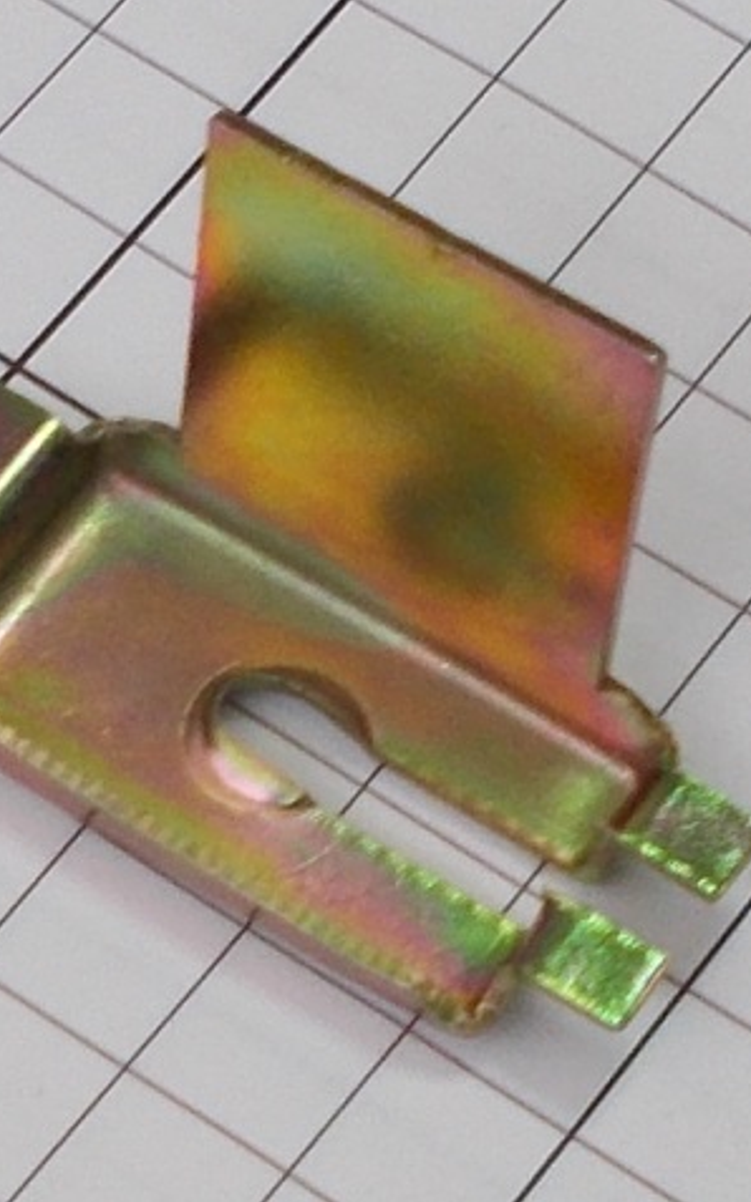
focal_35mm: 37
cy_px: 600
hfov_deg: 34.2
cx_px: 265
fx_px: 1212
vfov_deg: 52.8
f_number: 3.2
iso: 80
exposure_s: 1/30
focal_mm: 4.6
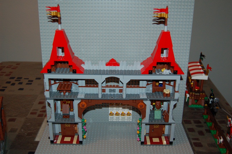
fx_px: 270
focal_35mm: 42
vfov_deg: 31.8
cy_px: 77
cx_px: 116
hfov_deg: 46.4
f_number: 4.2
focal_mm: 28
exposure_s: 1/60
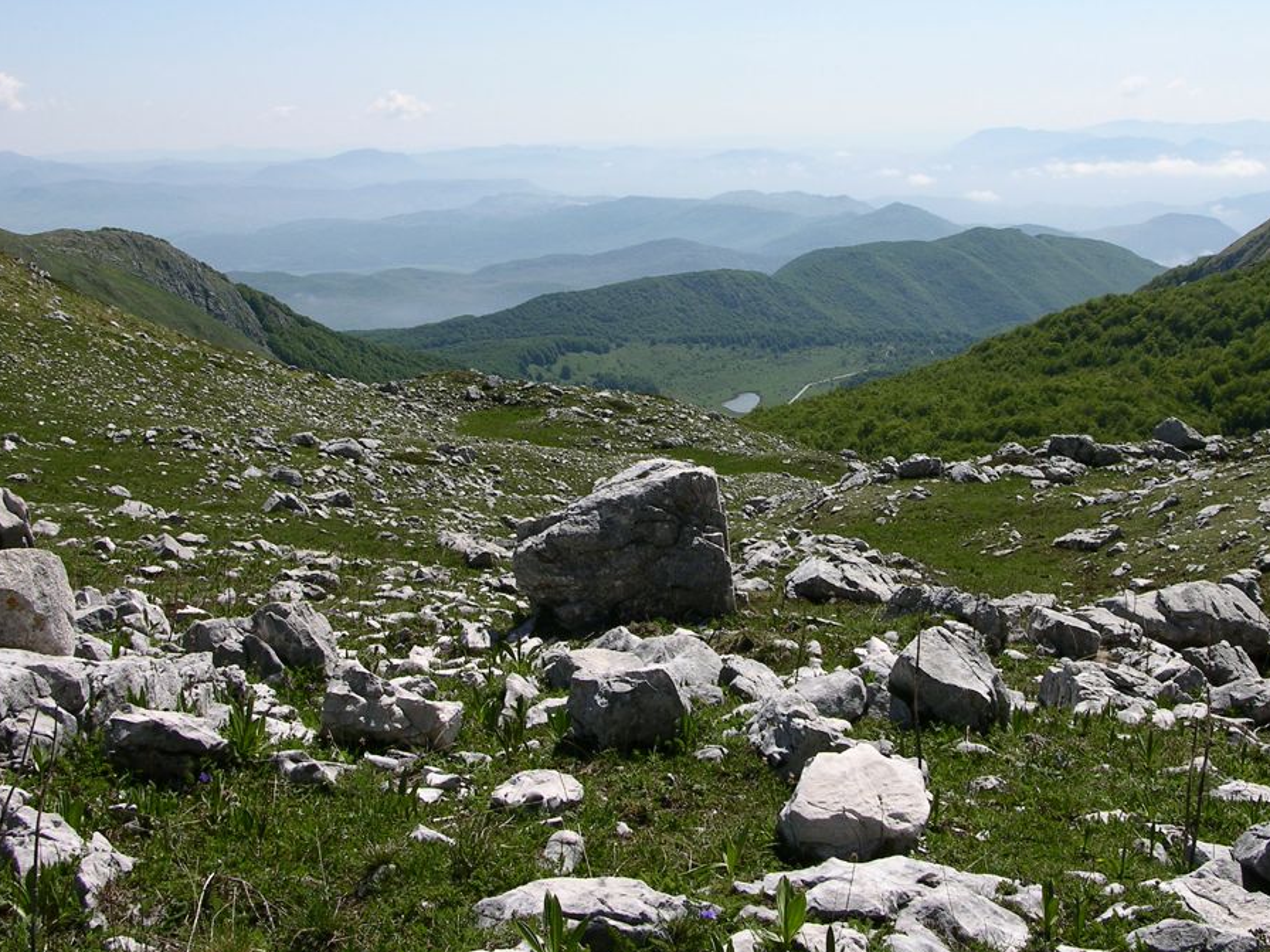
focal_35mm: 50
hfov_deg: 38.1
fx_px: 1834
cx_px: 744
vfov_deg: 29.0
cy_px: 337
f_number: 8
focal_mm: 8.9
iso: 50
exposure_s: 1/212
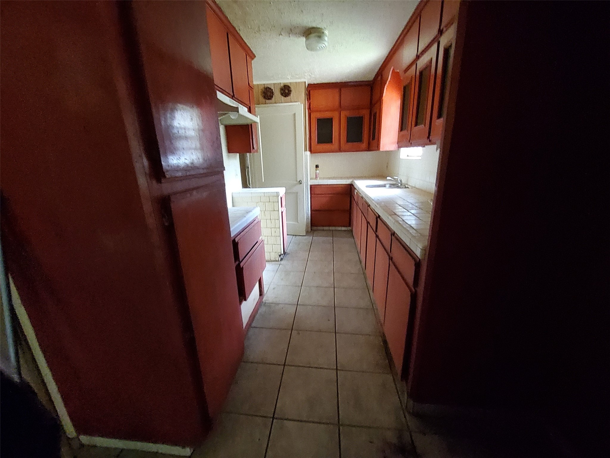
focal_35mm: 13
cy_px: 229
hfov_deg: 106.2
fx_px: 229
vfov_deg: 89.9
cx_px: 305
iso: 640
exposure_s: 1/10
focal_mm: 1.13
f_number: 2.2
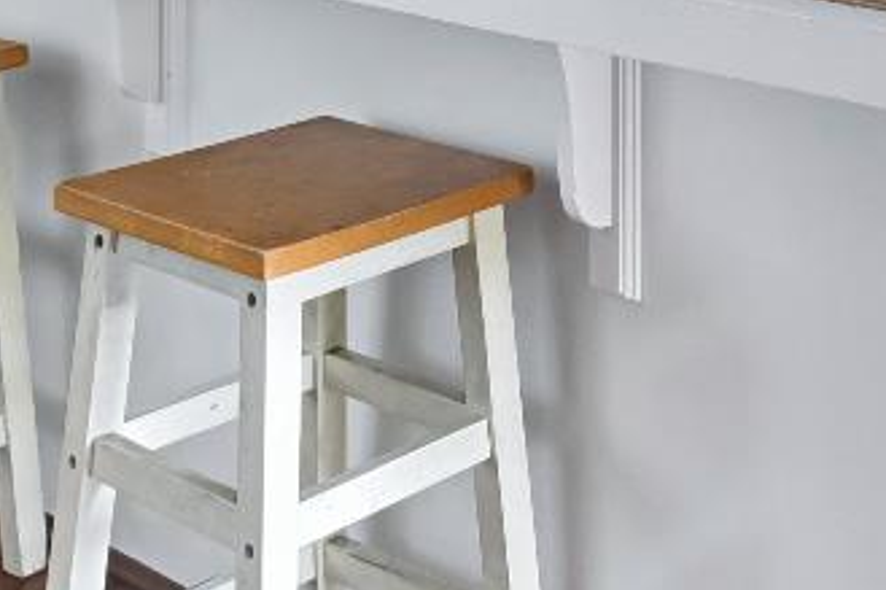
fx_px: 1852
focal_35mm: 75
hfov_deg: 25.8
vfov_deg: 15.8
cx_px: 851
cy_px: -426
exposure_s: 1/6
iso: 400
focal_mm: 11
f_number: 8
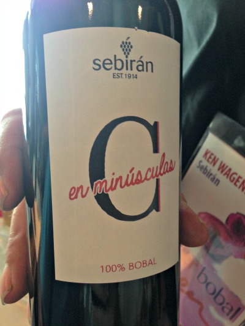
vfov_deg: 55.3
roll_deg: -4.5
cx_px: 122
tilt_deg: -29.9
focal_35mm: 33
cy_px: 163
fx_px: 311
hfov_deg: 43.0
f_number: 2.4
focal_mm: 4.12
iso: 125
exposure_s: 1/20
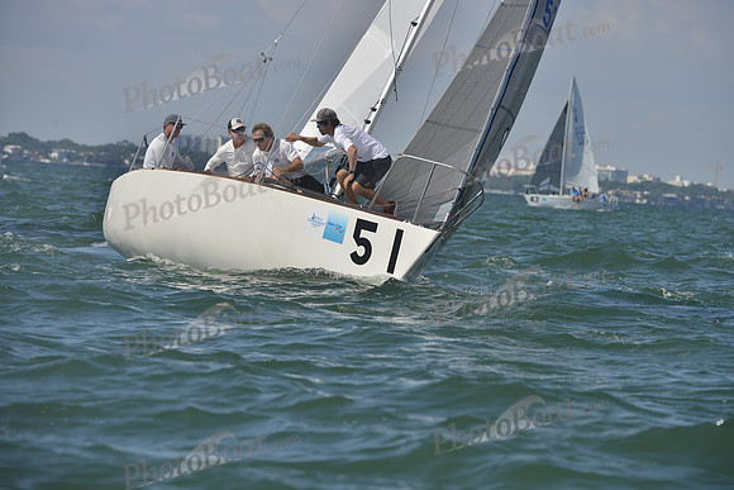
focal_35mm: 260
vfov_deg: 5.3
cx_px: 367
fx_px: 5302
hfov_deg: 7.9
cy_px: 245
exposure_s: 1/1250
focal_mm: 260
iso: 200
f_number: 8
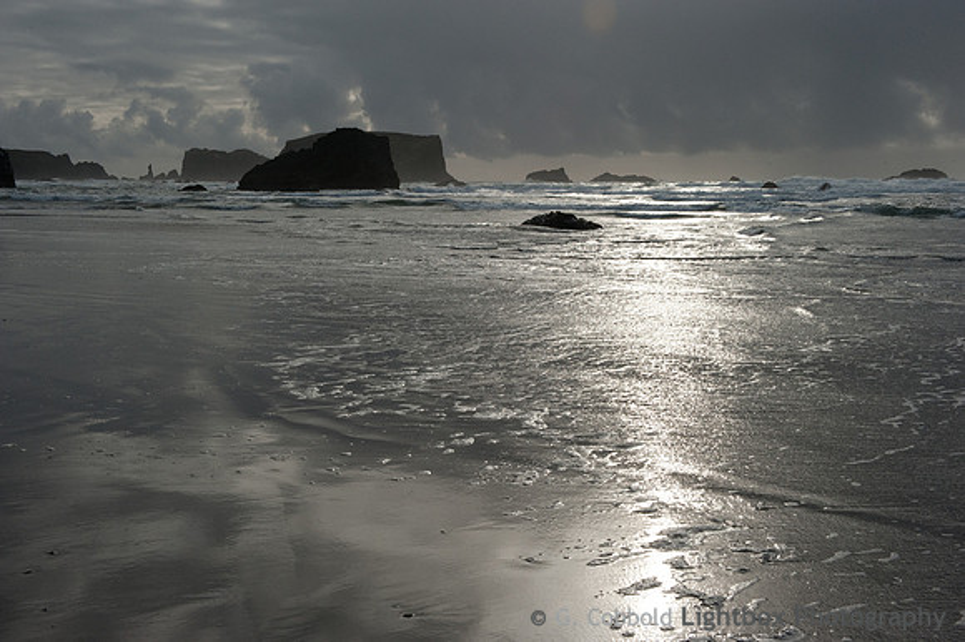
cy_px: 321
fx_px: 1206
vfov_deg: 29.8
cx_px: 482
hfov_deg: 43.6
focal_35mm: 45
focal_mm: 45
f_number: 16
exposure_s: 1/500
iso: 800
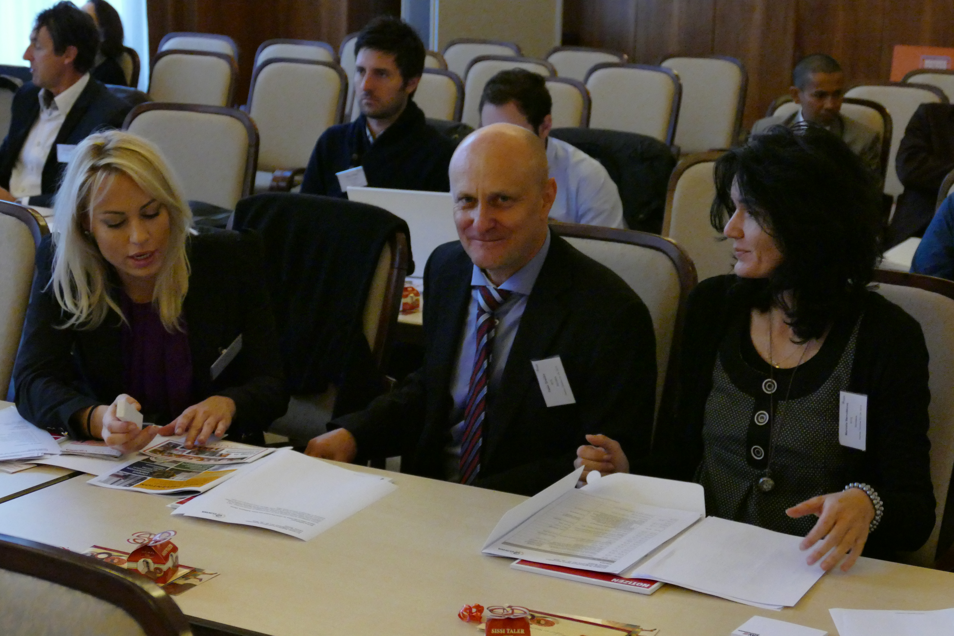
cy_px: 318
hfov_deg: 29.2
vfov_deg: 19.7
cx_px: 477
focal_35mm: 69
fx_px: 1828
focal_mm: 25.32
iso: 3200
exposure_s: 1/160
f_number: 3.6
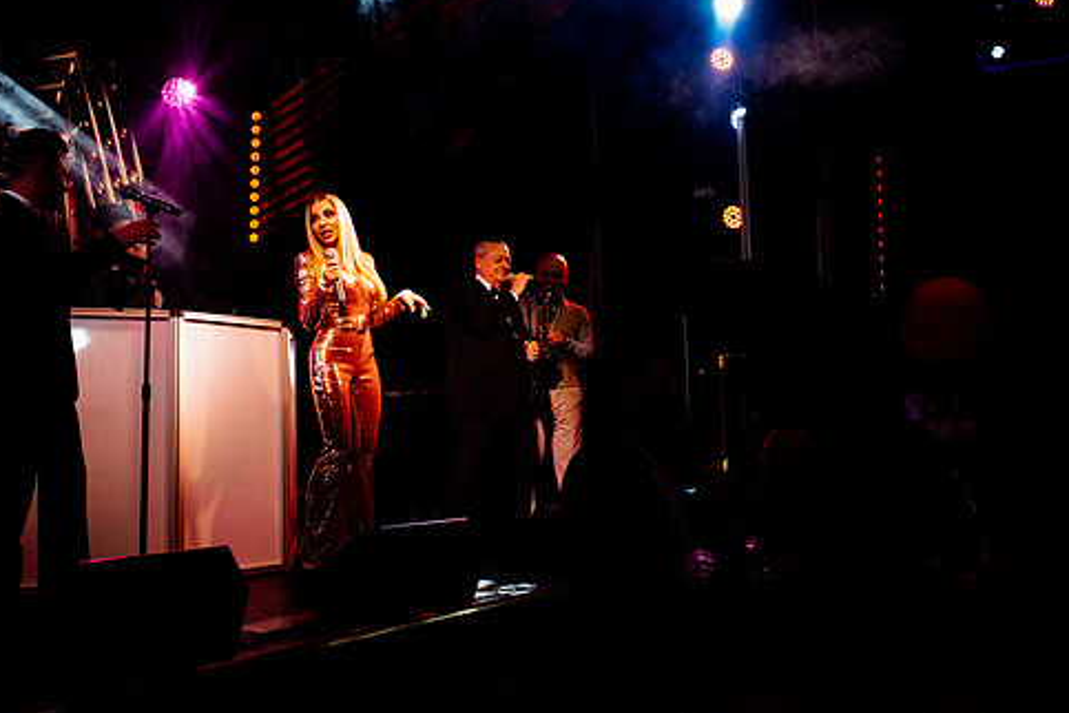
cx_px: 556
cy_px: 309
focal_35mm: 42
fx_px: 1247
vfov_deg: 31.9
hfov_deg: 46.4
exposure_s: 1/320
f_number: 4.5
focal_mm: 35
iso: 2000
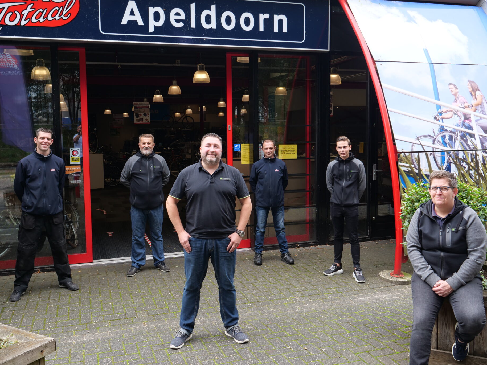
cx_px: 240
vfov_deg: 40.7
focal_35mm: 35
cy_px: 167
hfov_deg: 52.6
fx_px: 492
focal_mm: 16
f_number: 4
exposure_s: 1/160
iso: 200
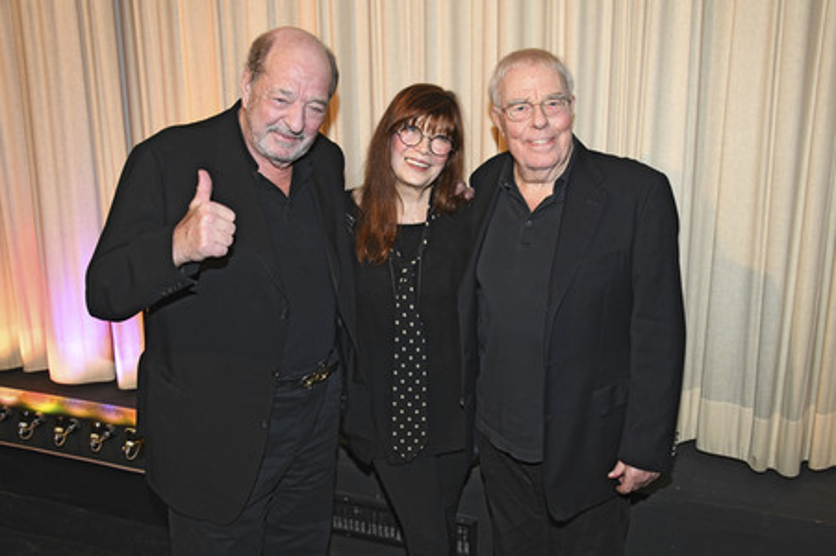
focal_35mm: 34
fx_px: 789
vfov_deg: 38.8
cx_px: 418
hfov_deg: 55.8
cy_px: 278
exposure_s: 1/125
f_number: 6.3
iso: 2000
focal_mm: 34
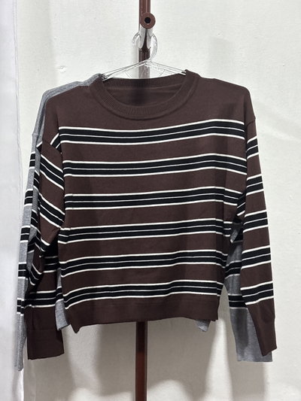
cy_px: 200
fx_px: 603
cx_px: 150
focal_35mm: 52
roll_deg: -1.5
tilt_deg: +0.8
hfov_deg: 28.0
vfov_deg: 36.8
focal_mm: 5.96
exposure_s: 1/33
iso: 250
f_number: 1.6
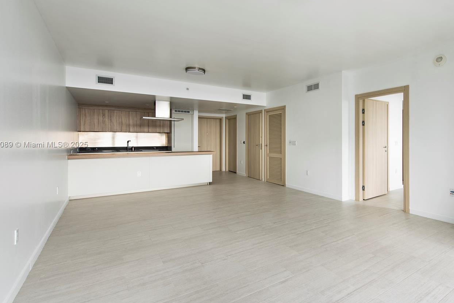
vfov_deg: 67.4
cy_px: 145
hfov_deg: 89.3
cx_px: 263
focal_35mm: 18
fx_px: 227
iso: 100
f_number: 8
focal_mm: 14
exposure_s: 1/5
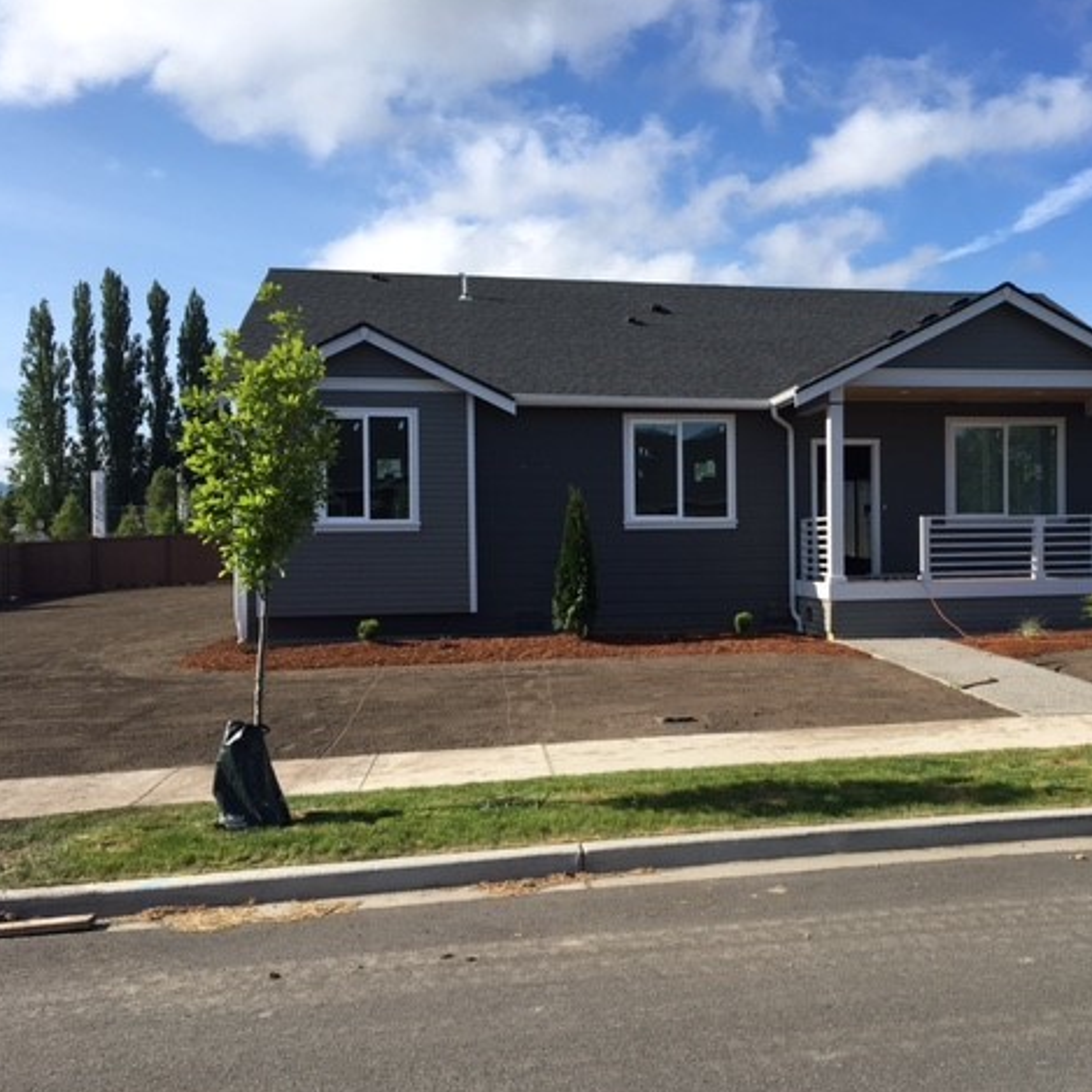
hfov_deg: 46.4
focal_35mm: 35
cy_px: 543
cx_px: 738
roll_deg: +1.2
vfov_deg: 47.2
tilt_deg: -0.2
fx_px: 1249
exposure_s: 1/1350
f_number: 2.2
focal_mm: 4.15
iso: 25
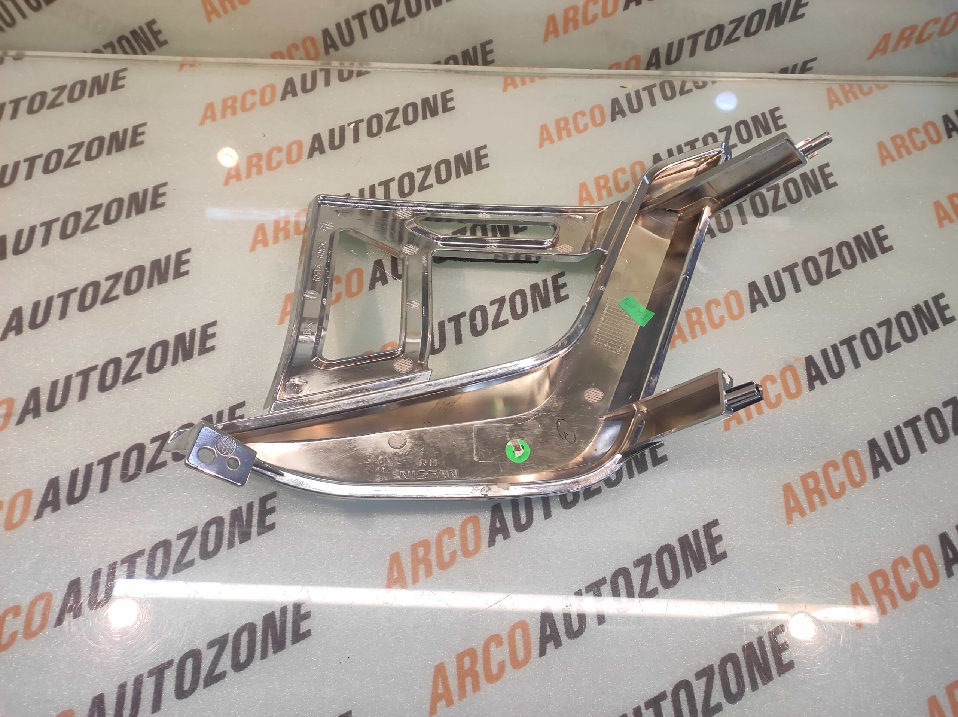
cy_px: 358
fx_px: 470
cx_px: 479
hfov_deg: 91.1
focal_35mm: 17
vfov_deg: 74.7
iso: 136
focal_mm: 4.74
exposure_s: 1/33
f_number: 1.79
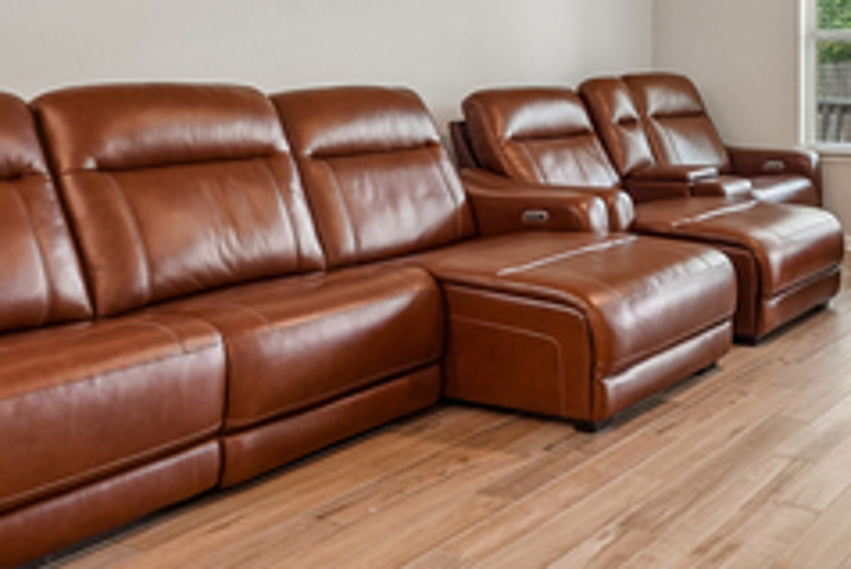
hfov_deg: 41.0
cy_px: 59
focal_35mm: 43
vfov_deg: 29.9
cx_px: 805
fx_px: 1017
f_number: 8
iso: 400
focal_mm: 16
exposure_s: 1/15
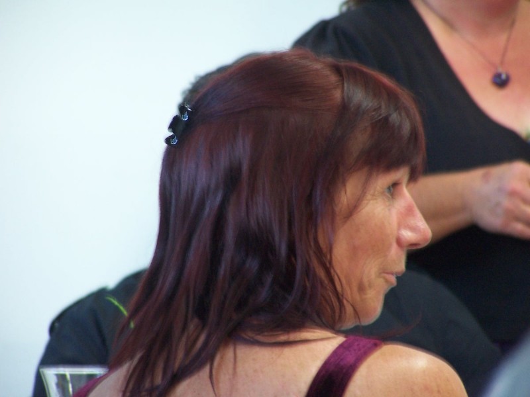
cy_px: 198
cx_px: 265
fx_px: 5818
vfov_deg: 3.9
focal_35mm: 380
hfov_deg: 5.2
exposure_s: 1/8
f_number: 3.7
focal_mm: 63
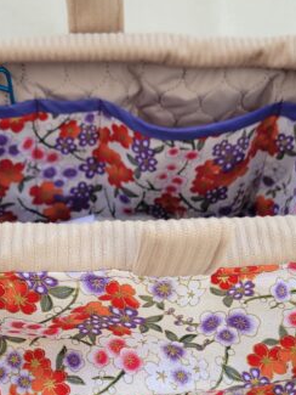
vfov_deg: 29.3
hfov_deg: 22.9
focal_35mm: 64
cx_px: 104
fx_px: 729
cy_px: 334
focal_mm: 5.4
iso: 40
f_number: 1.8
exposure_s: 1/876
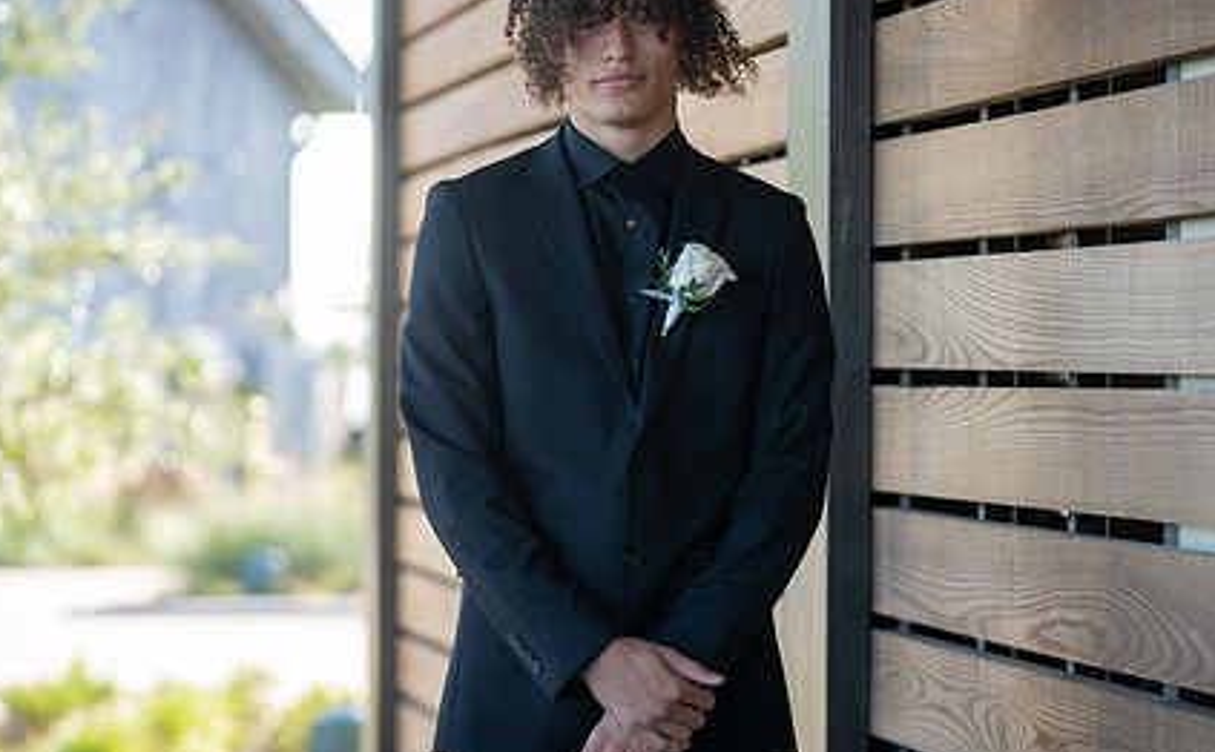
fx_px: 5020
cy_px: 328
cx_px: 669
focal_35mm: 152
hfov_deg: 13.8
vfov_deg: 8.6
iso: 200
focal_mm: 100
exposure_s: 1/320
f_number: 2.8
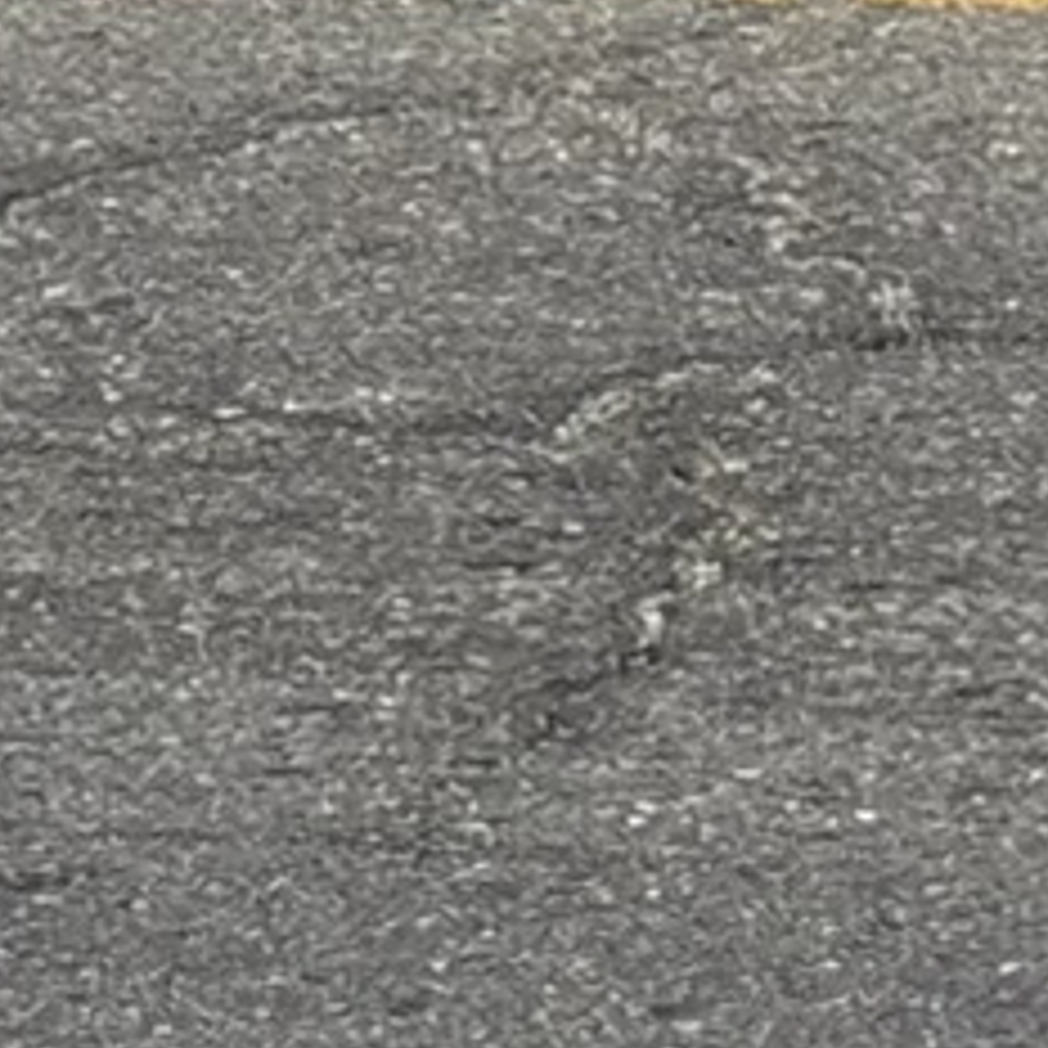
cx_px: 3104
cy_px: -1345
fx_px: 12776
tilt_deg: -4.4
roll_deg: -2.0
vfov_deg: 4.6
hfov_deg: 4.5
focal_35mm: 373
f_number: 1.78
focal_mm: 6.76
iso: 64
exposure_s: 1/4329
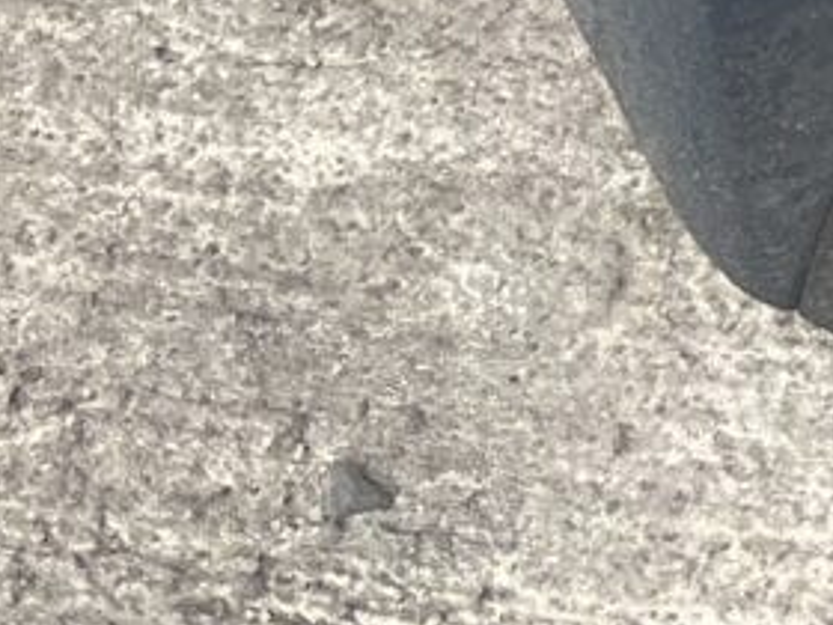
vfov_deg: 6.9
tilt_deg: -43.7
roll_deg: -0.1
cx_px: 2743
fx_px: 4572
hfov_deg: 8.3
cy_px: -1411
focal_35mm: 190
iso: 50
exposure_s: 1/461
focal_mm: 5.1
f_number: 1.6
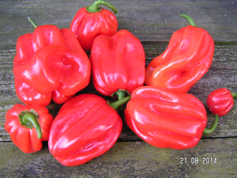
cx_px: 118
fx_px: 260
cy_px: 89
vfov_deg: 37.7
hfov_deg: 49.0
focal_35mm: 38
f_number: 3.2
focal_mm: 5.8
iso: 50
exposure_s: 1/50
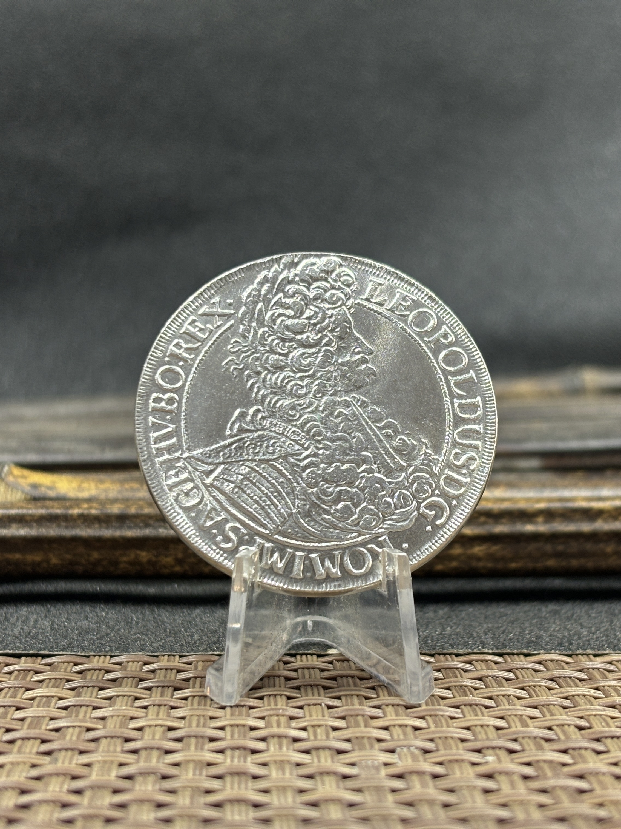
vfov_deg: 36.8
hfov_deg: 28.0
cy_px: 414
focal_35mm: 52
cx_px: 310
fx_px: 1244
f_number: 1.6
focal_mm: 5.96
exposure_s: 1/50
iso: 40
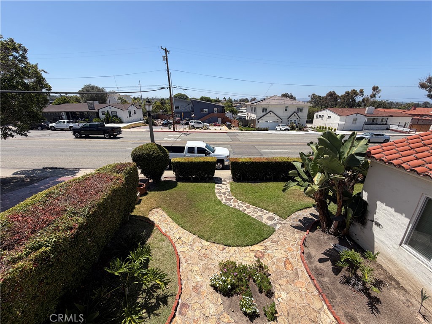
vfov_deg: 85.7
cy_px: 162
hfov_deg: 102.1
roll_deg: +0.3
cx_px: 216
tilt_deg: -19.1
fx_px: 175
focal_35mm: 14
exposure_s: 1/770
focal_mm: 2.22
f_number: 2.2
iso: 20
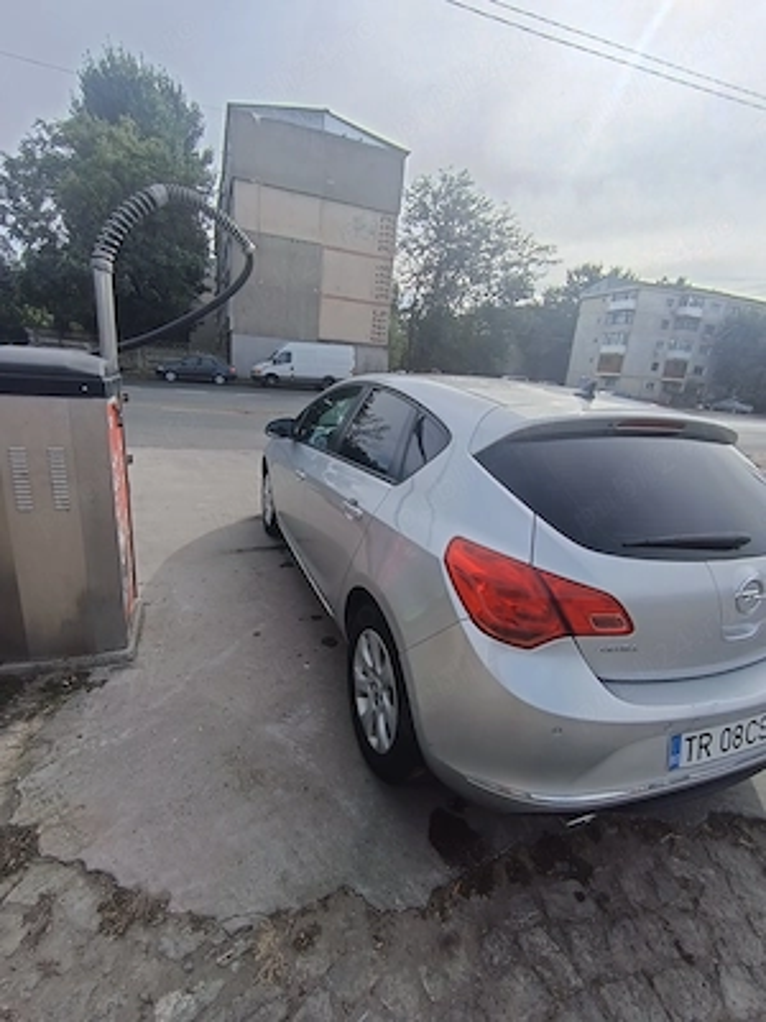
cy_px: 511
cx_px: 383
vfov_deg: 91.0
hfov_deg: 74.7
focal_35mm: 17
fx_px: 502
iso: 103
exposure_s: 1/768
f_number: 2.2
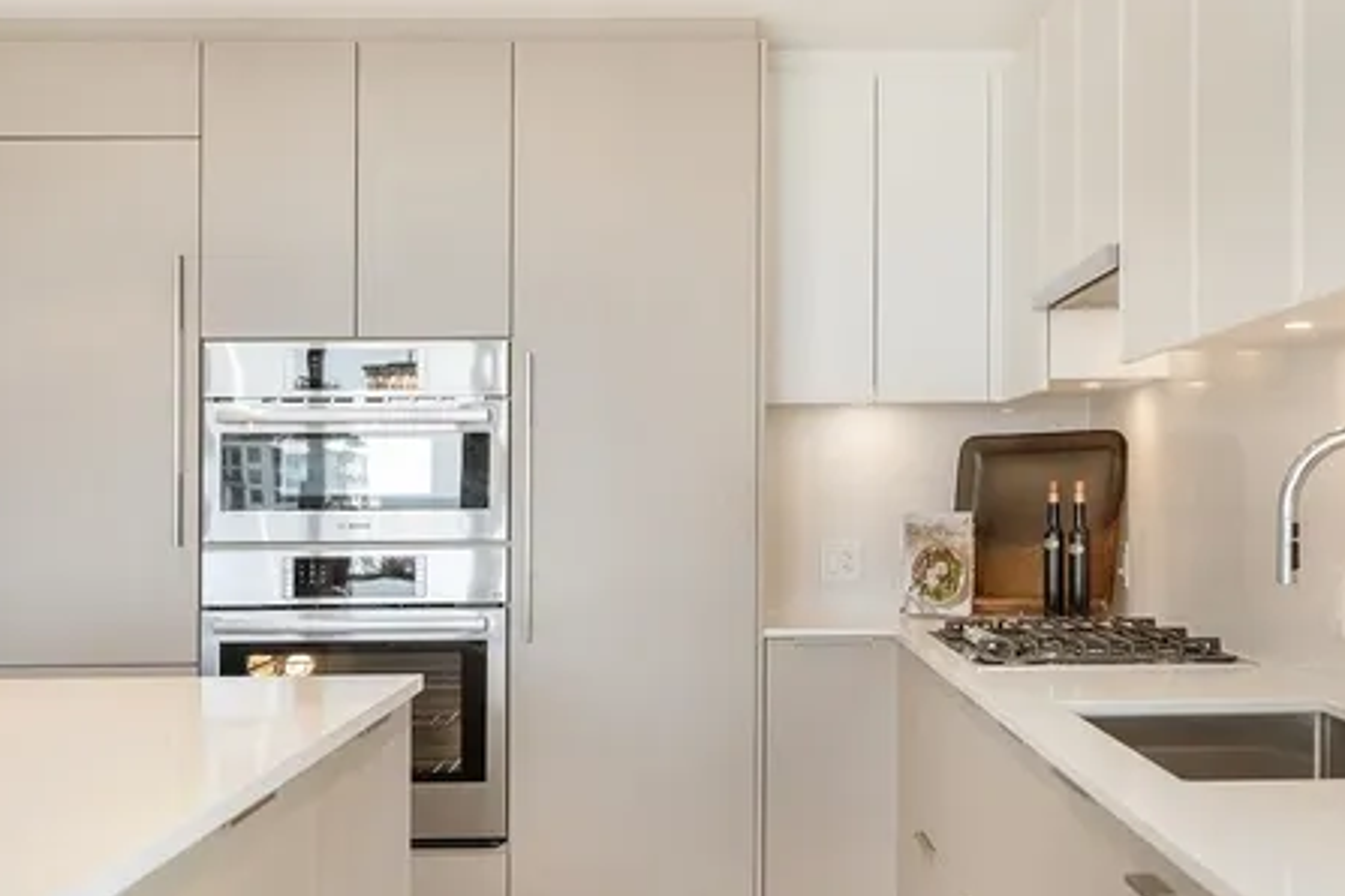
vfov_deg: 31.1
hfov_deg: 45.4
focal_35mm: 43
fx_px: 1606
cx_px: 731
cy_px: 541
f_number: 4
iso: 1250
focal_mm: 32
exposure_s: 1/320
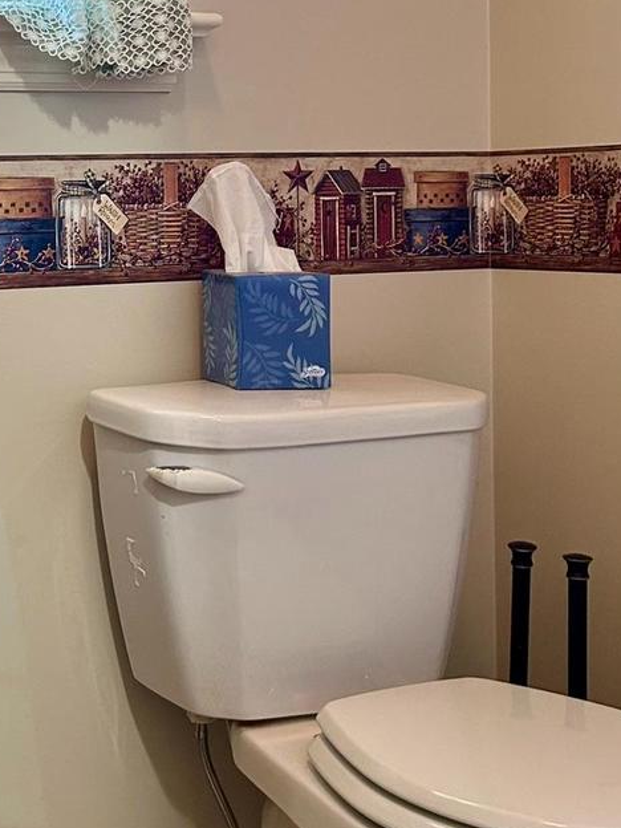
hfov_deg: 21.7
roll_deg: +1.5
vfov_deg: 29.9
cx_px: -62
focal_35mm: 64
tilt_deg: -2.5
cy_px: 243
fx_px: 1531
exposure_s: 1/60
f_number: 1.5
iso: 125
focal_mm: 5.7
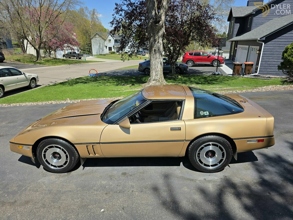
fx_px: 195
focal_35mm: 23
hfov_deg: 73.9
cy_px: 110
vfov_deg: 58.9
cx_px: 146
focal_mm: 6.3
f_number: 1.7
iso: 80
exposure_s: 1/7944
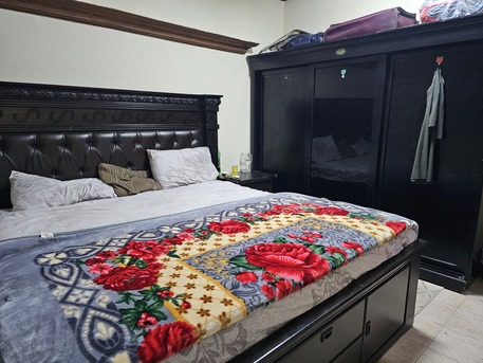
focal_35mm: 23
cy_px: 182
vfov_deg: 58.9
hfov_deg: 73.9
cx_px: 242
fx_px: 321
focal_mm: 6.3
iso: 640
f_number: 1.7
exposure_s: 1/30
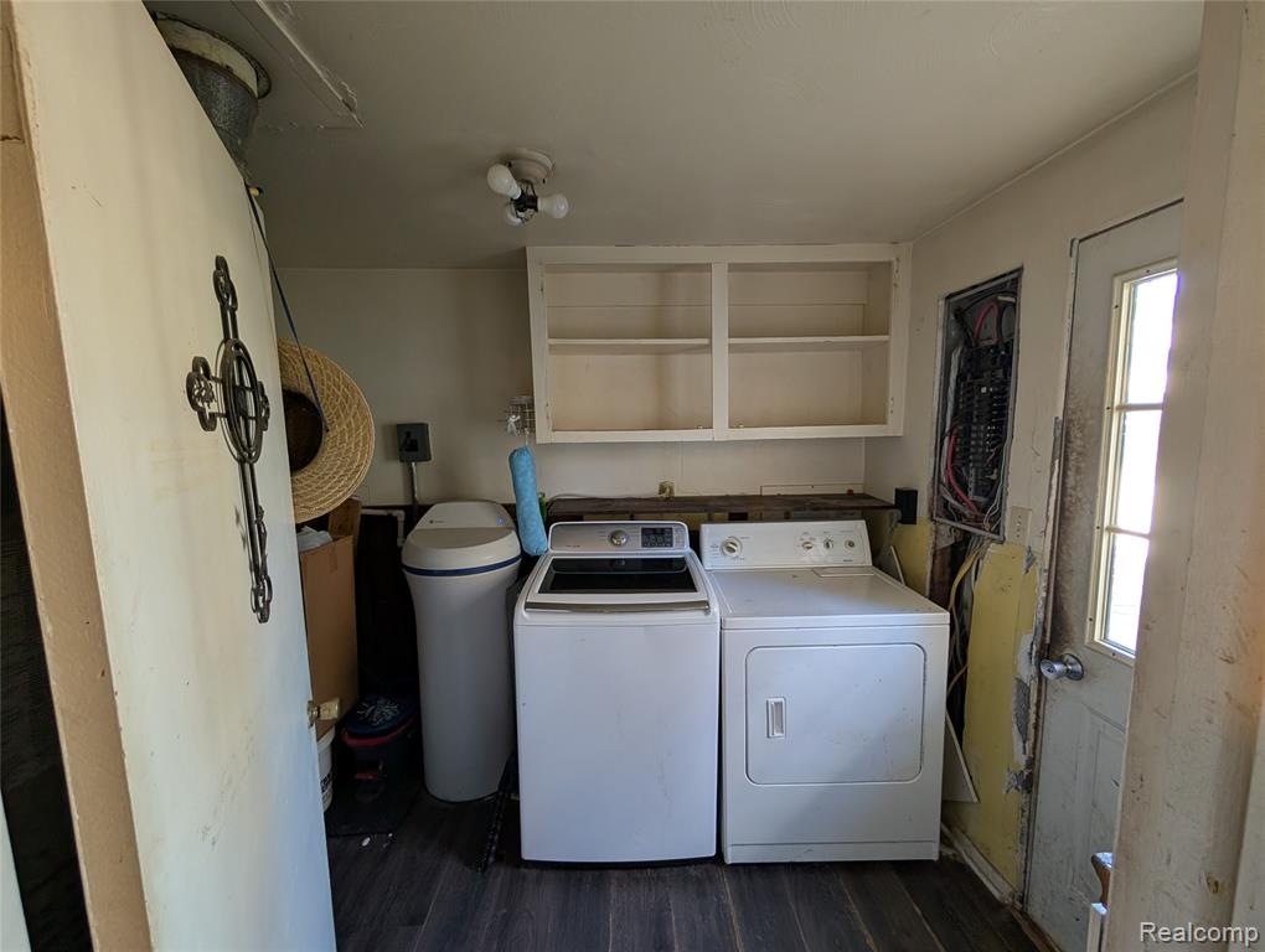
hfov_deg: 110.5
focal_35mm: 12
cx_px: 632
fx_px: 439
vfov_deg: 94.6
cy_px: 476
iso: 108
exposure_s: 1/53.5
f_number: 1.7
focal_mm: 2.02
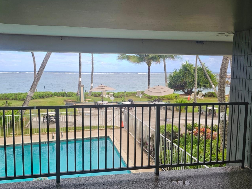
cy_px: 91
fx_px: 211
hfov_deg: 61.5
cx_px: 110
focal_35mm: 29
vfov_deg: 48.2
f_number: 1.7
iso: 20
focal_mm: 6.3
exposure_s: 1/432
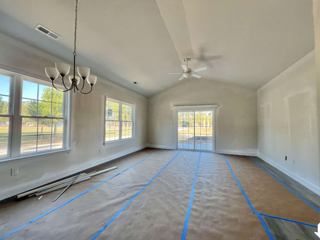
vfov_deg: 89.9
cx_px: 160
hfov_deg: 106.2
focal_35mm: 13
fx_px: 120
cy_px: 120
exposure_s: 1/99
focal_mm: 1.57
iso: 50
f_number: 1.8
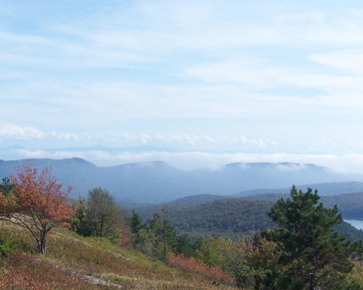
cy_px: 151
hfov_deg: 31.0
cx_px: 167
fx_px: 655
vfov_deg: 25.0
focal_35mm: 61
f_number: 4
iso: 80
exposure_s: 1/640
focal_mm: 6.3
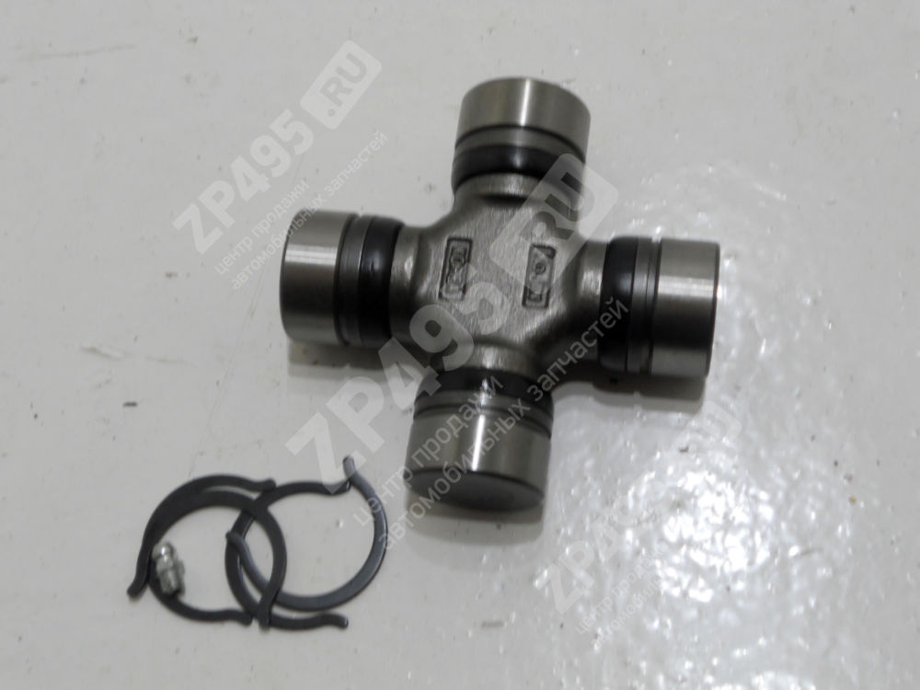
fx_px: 1435
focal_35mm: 54
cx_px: 460
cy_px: 345
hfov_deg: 35.5
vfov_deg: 27.0
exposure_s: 1/30
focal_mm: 9.8
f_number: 4.8
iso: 200
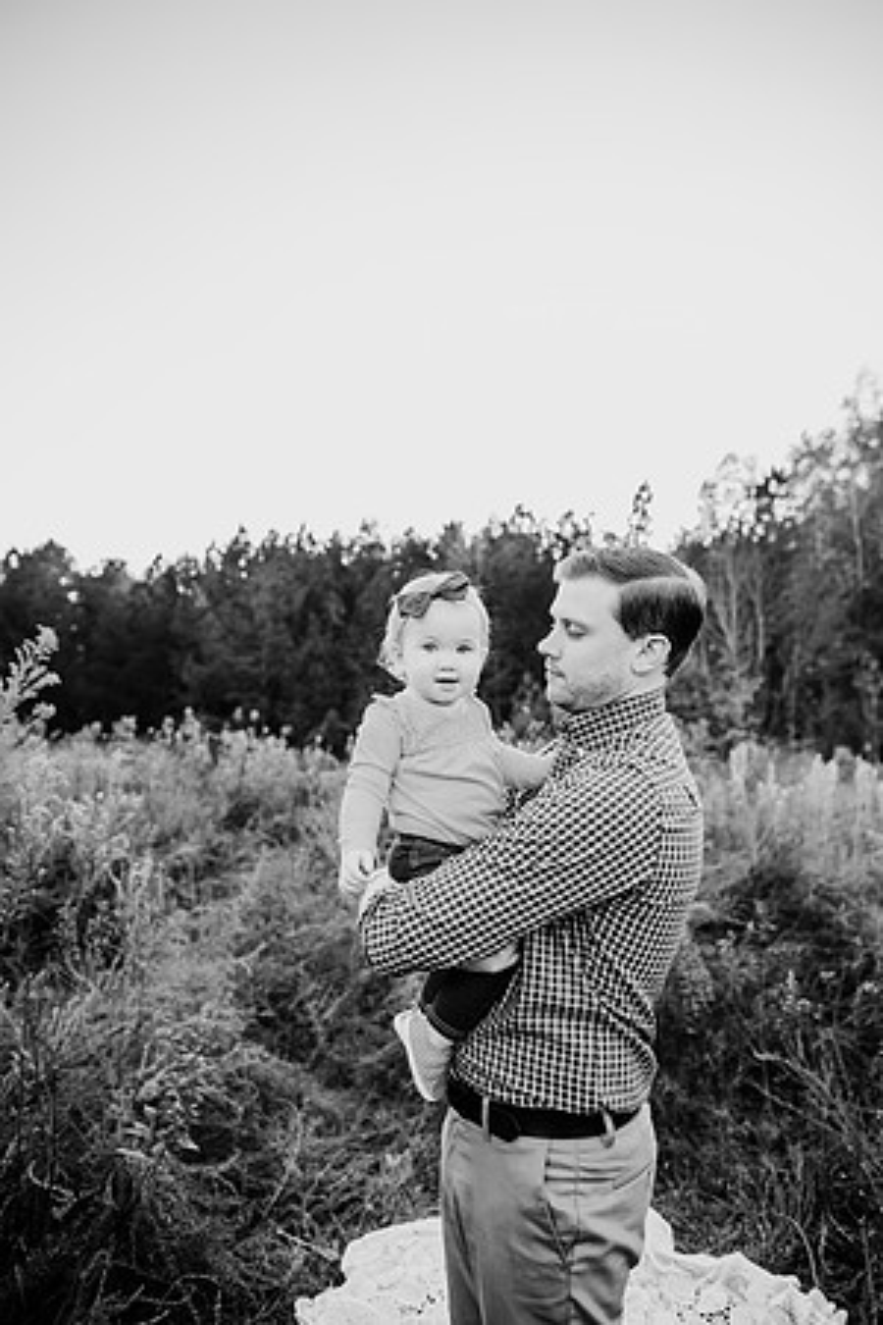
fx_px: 883
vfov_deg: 73.7
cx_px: 442
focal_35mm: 24
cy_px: 662
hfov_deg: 53.1
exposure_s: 1/250
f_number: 2.8
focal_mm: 24
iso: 100
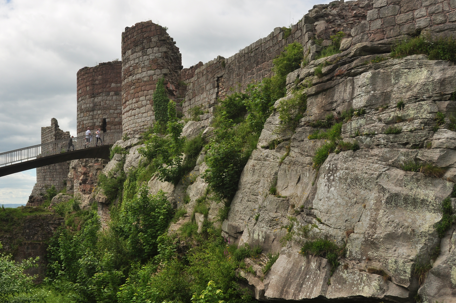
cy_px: 185
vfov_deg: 34.0
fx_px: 493
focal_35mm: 39
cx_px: 163
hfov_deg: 49.0
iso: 200
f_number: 8
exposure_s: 1/640
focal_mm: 20
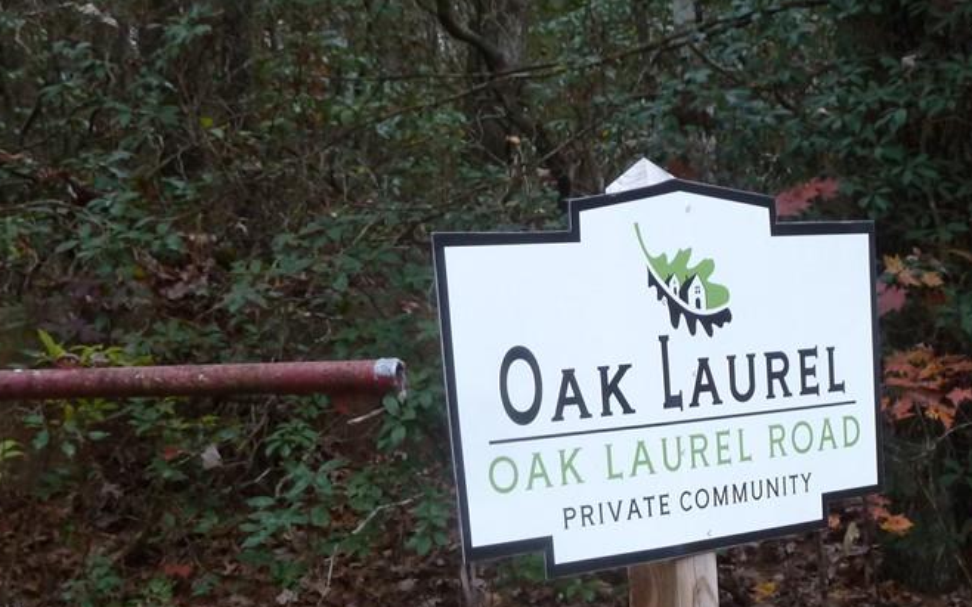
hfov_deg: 19.9
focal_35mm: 104
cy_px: 461
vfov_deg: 12.5
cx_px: 662
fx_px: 2755
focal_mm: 10.3
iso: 200
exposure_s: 1/40
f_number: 4
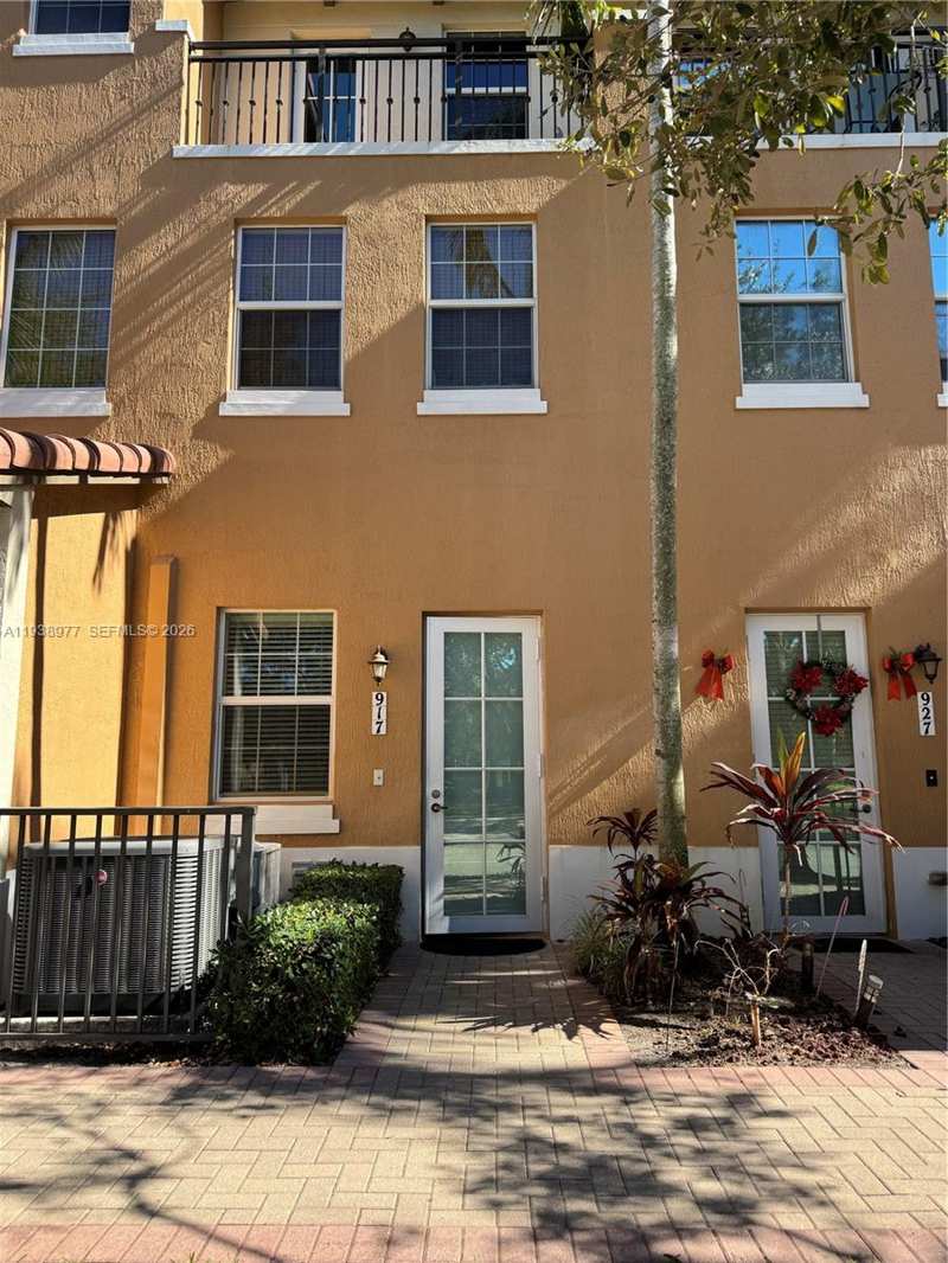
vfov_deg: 71.6
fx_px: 876
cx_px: 474
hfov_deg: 56.8
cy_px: 632
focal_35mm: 24
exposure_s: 1/1339
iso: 80
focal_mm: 6.76
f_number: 1.78
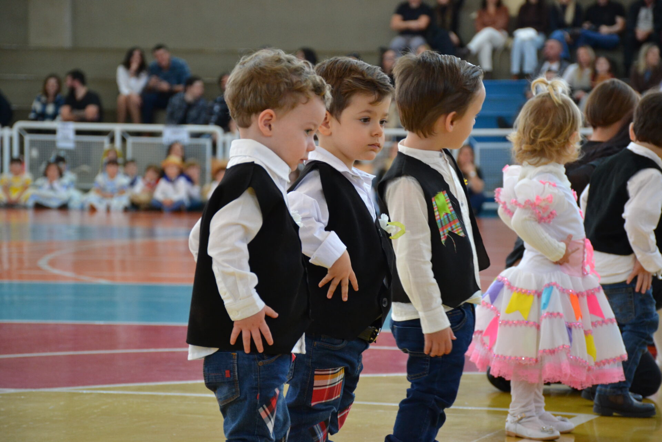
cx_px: 331
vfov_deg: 9.6
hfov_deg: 14.4
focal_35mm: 142
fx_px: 2620
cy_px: 221
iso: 1400
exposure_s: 1/60
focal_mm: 95
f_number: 5.3
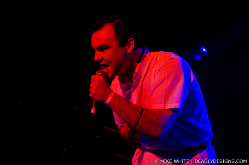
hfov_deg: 30.6
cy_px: 82
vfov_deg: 20.5
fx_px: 455
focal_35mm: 66
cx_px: 124
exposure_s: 1/100
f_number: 2.8
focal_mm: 44
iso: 1600
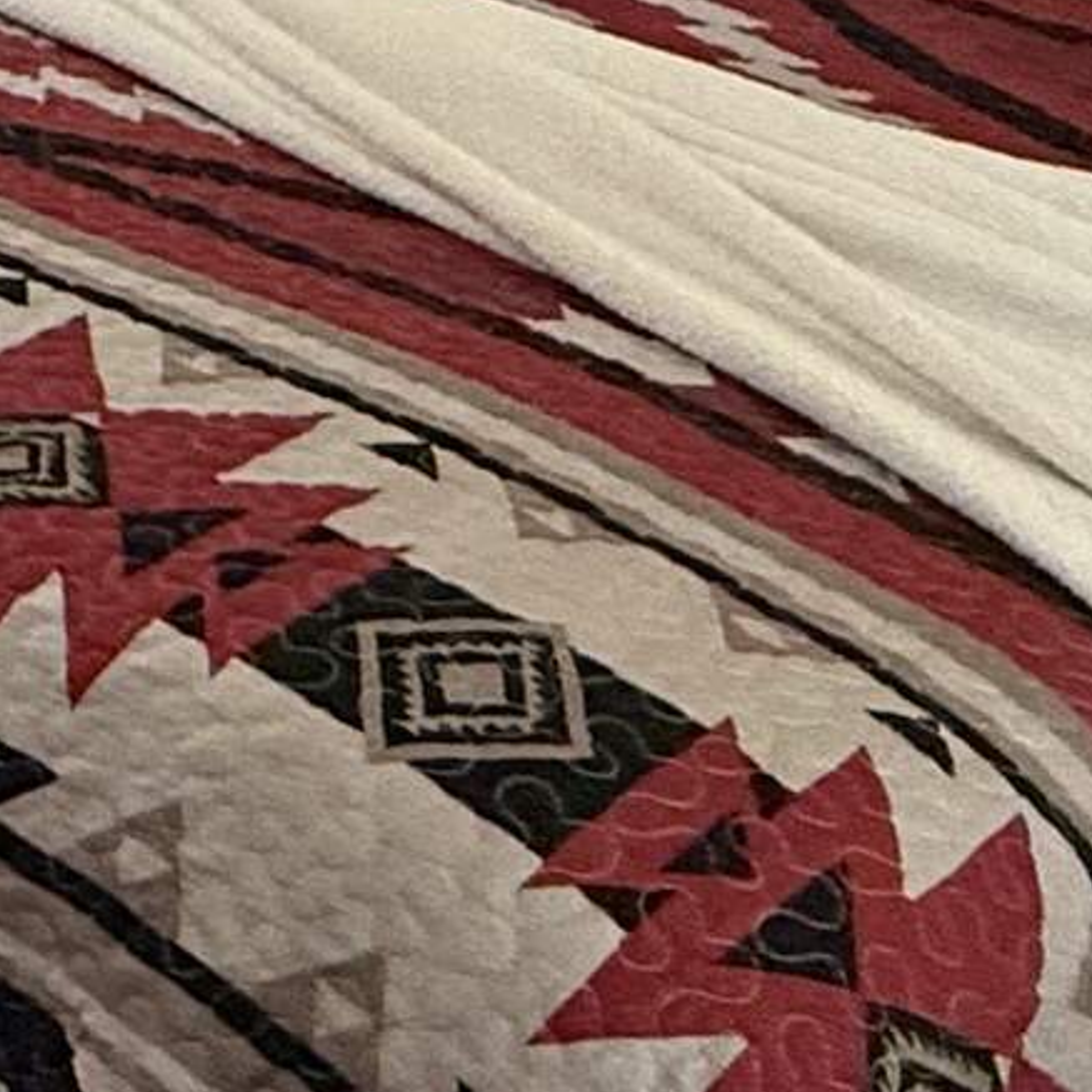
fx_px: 3105
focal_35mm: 87
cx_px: -1090
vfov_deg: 19.0
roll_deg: -2.2
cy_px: -147
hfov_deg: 15.8
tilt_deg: -14.1
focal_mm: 2.22
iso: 400
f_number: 2.2
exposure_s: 1/120
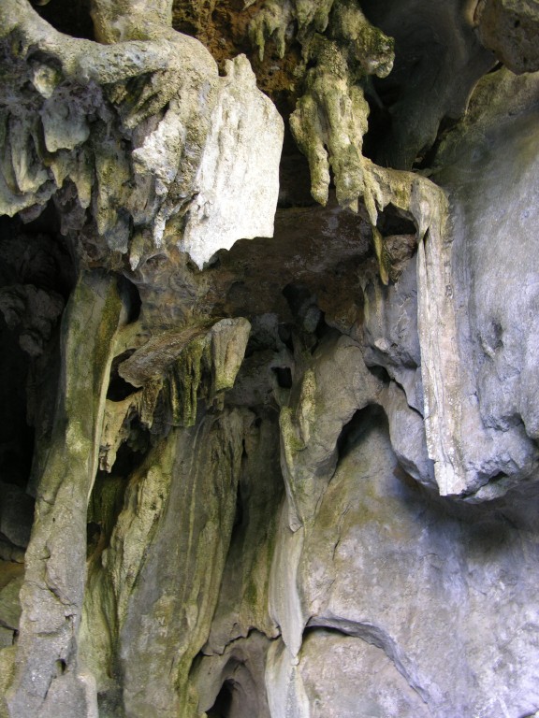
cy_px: 359
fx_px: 727
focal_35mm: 35
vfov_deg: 52.6
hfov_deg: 40.7
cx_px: 270
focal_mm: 8.9
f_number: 2.8
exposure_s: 1/4.4
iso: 80
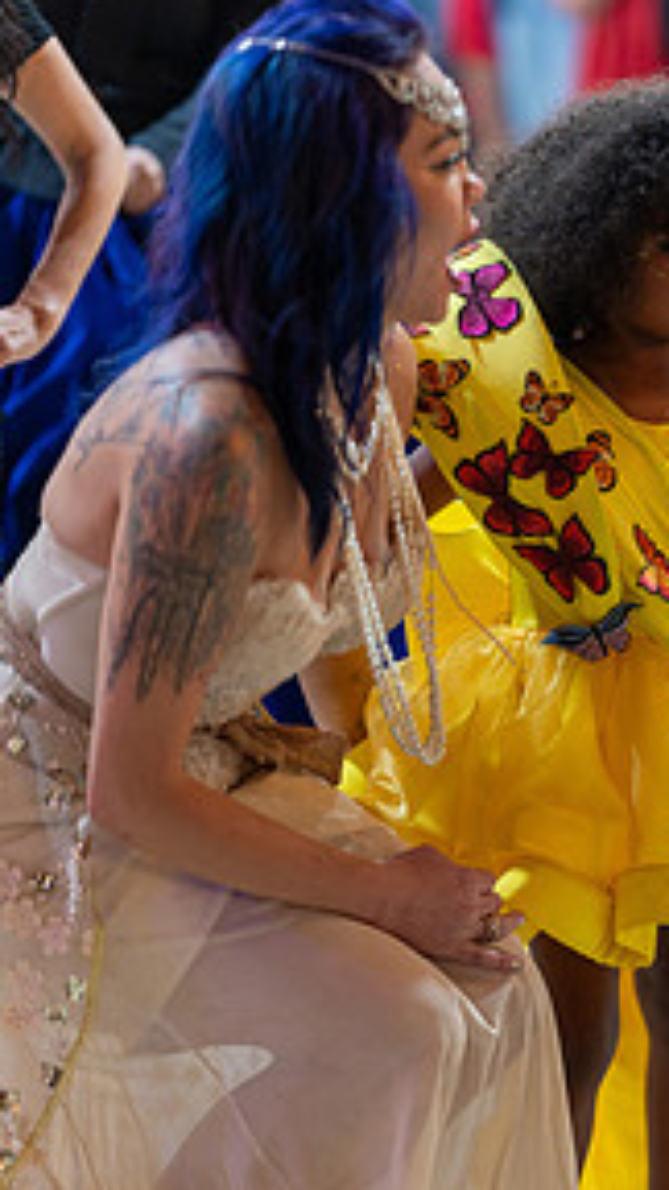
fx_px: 4384
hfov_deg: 8.7
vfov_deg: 15.4
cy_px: 777
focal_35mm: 139
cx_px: 578
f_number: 1.4
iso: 320
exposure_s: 1/160
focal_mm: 85
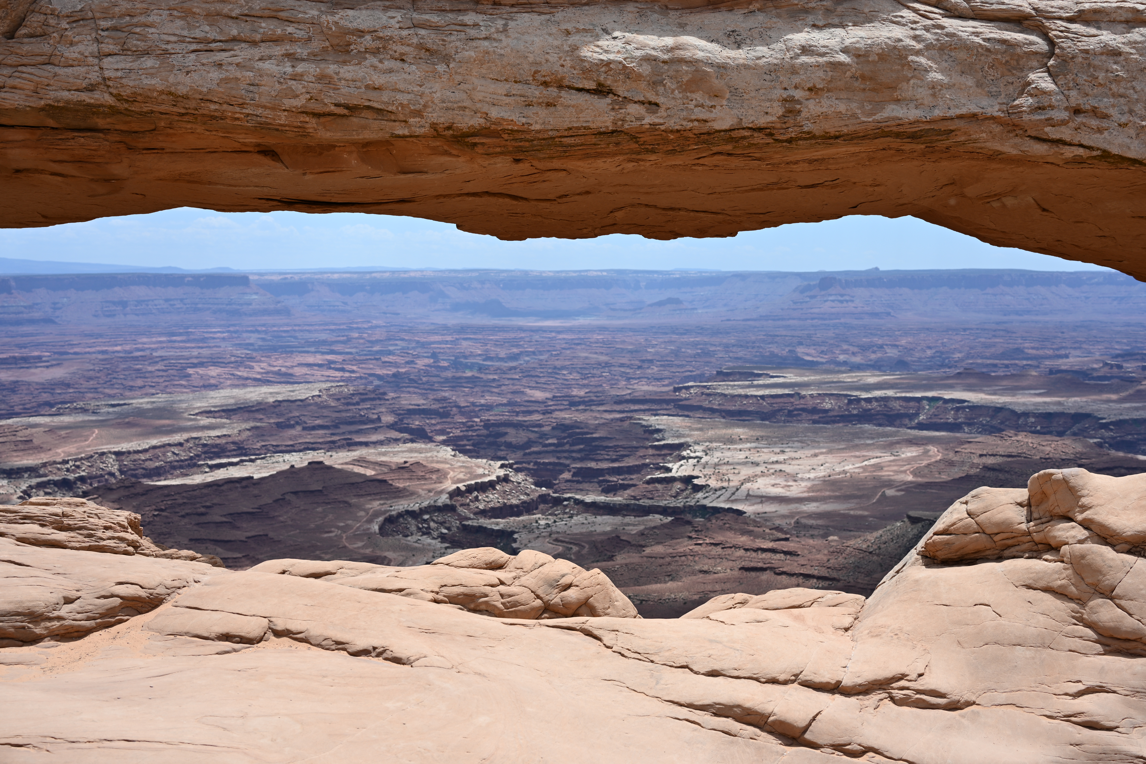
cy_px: 382
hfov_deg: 39.6
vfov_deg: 27.0
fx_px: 1592
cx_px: 573
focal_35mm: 50
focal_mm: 50
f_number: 8
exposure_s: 1/500
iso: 100
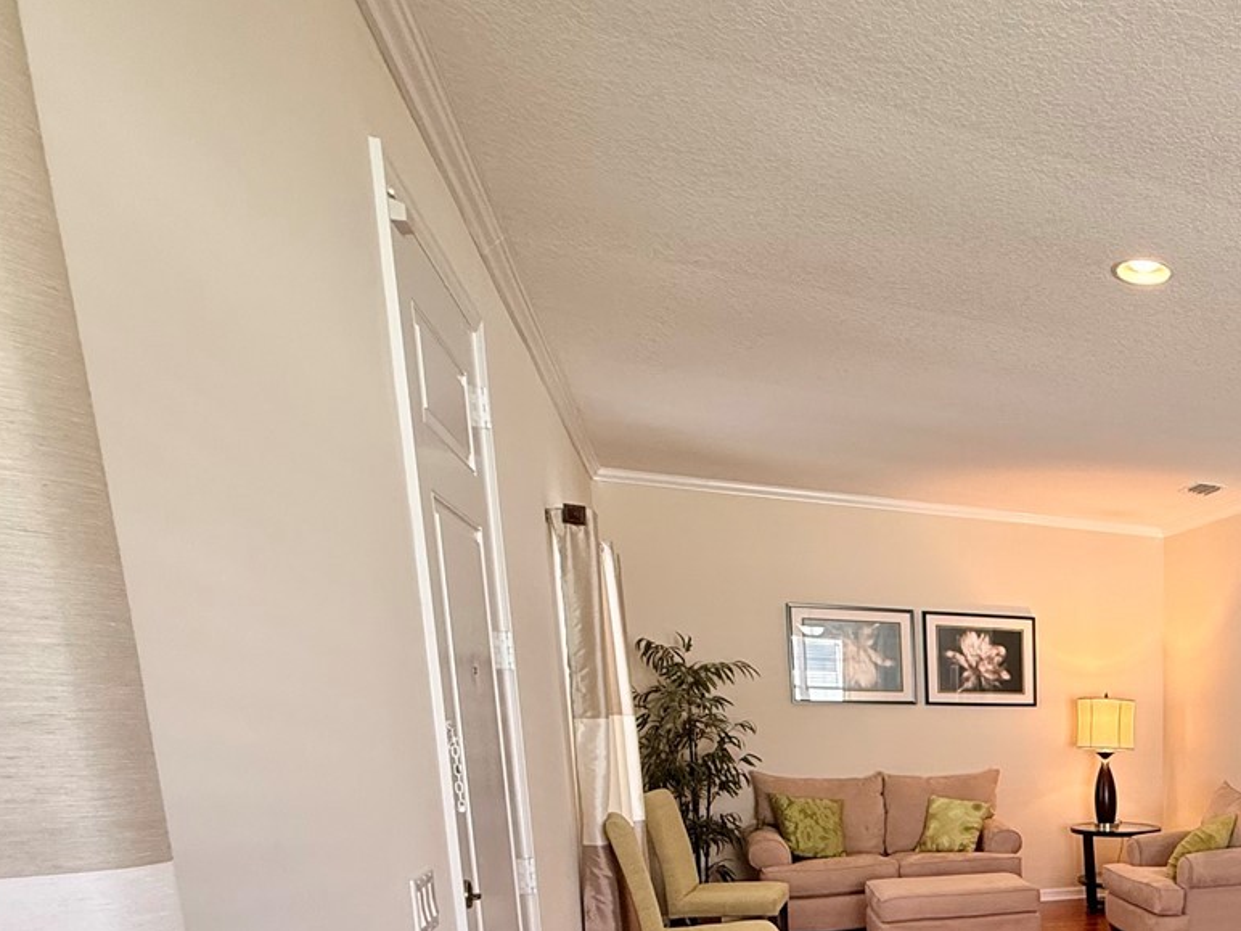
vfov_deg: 43.1
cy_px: 876
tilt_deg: -9.0
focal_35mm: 29
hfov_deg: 49.2
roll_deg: -1.1
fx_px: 1040
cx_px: 1267
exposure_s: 1/60
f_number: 2.2
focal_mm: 2.22
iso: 200
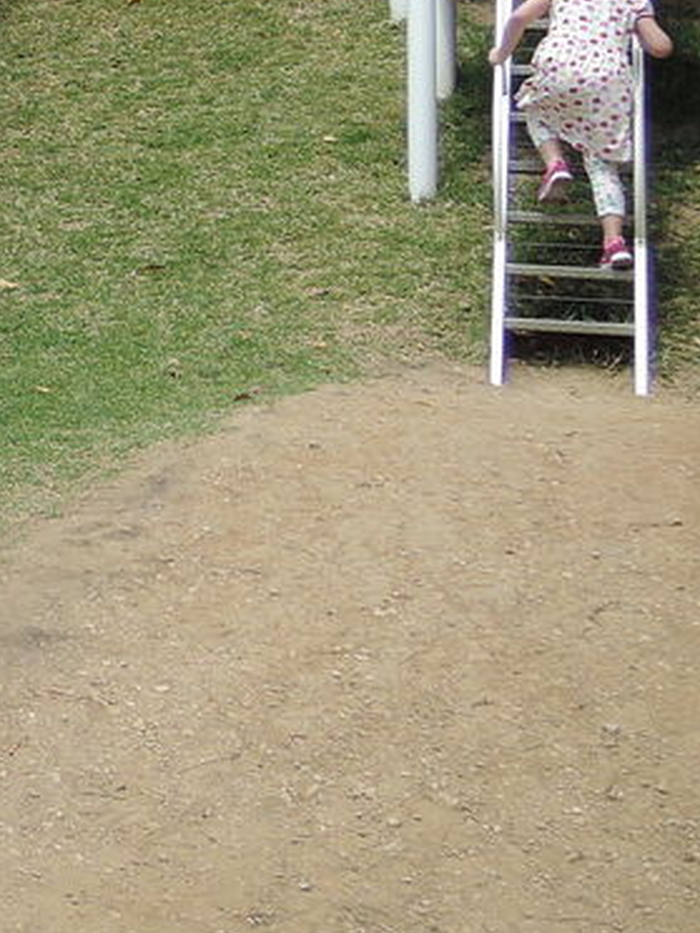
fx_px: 2696
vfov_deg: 18.8
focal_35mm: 100
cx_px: -763
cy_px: -133
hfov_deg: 12.7
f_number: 3.2
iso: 100
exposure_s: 1/800
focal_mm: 6.6
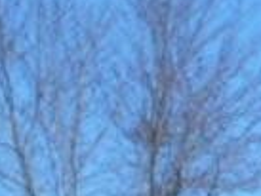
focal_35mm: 187
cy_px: 630
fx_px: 1411
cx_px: -371
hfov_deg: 9.4
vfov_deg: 7.0
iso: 80
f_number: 4
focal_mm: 4.1
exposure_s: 1/400
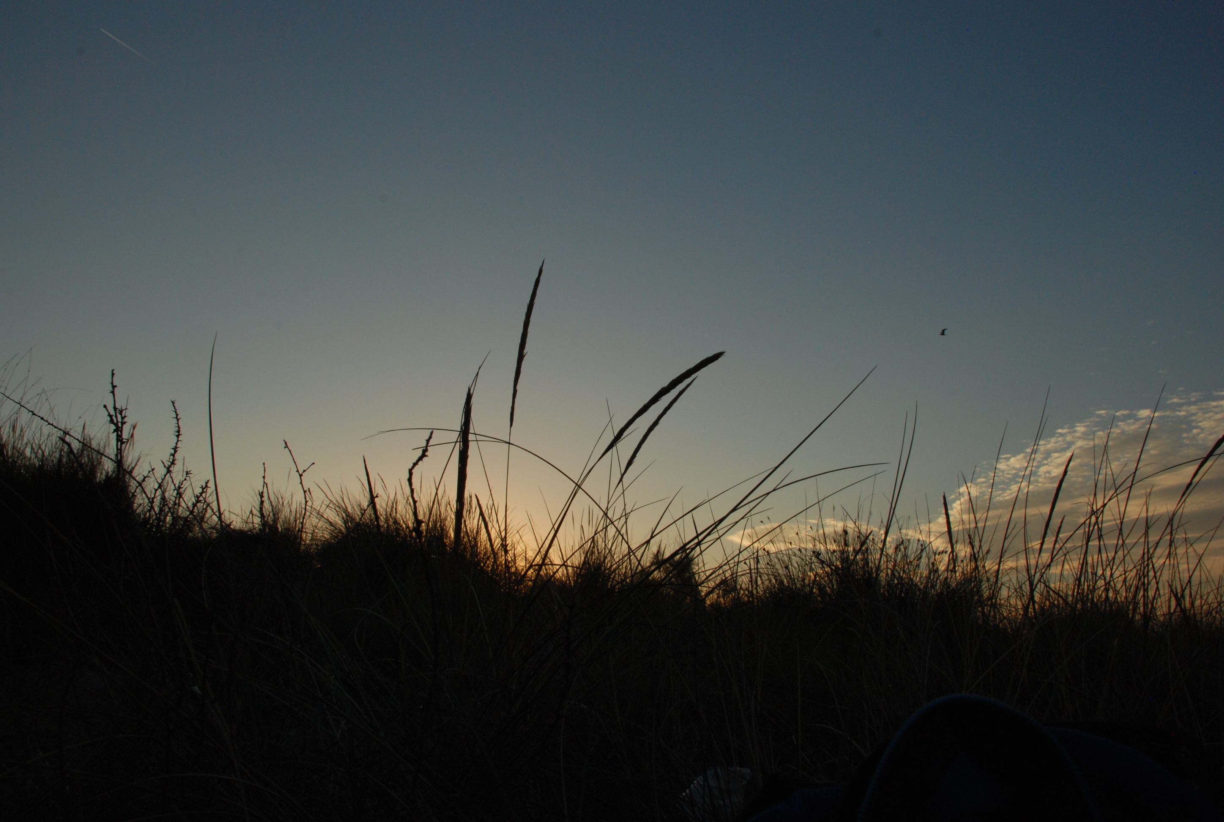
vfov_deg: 43.8
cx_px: 612
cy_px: 411
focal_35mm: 30
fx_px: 1022
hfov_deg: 61.8
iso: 320
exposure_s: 1/250
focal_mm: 20
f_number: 16
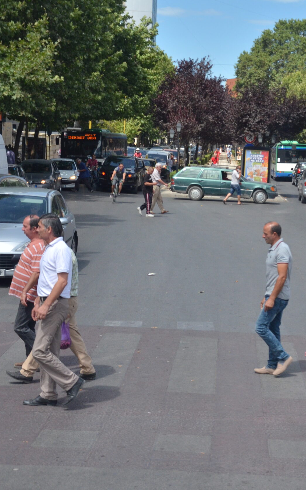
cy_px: 245
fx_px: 1054
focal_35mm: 79
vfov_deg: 26.1
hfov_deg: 16.4
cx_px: 262
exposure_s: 1/320
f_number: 6.3
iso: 500
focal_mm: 34
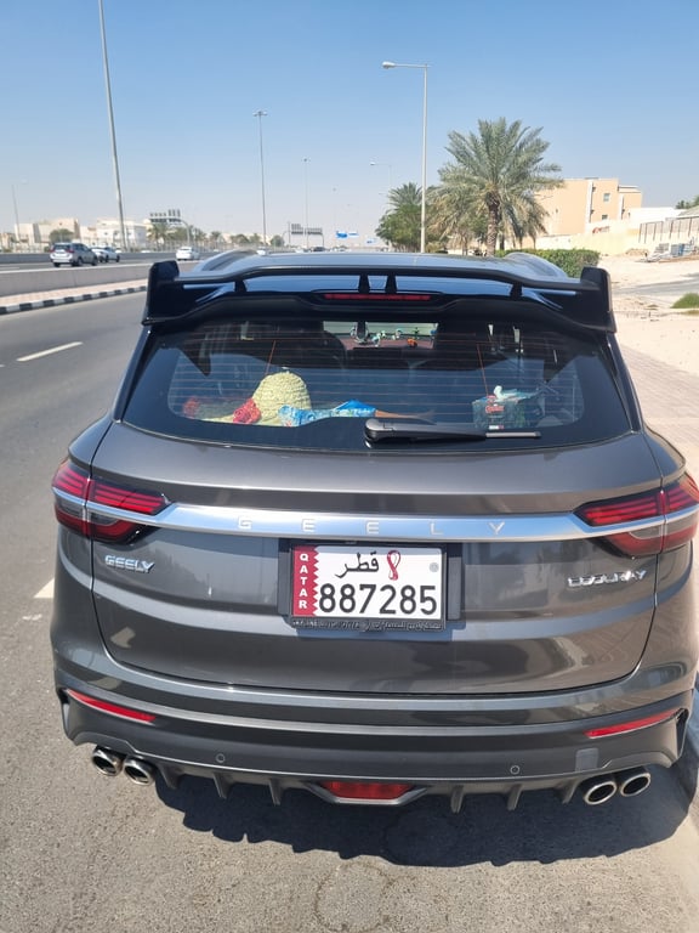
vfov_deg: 67.3
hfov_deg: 53.1
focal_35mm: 26
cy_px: 466
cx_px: 350
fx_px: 700
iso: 50
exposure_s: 1/2336
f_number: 1.8
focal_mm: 5.4
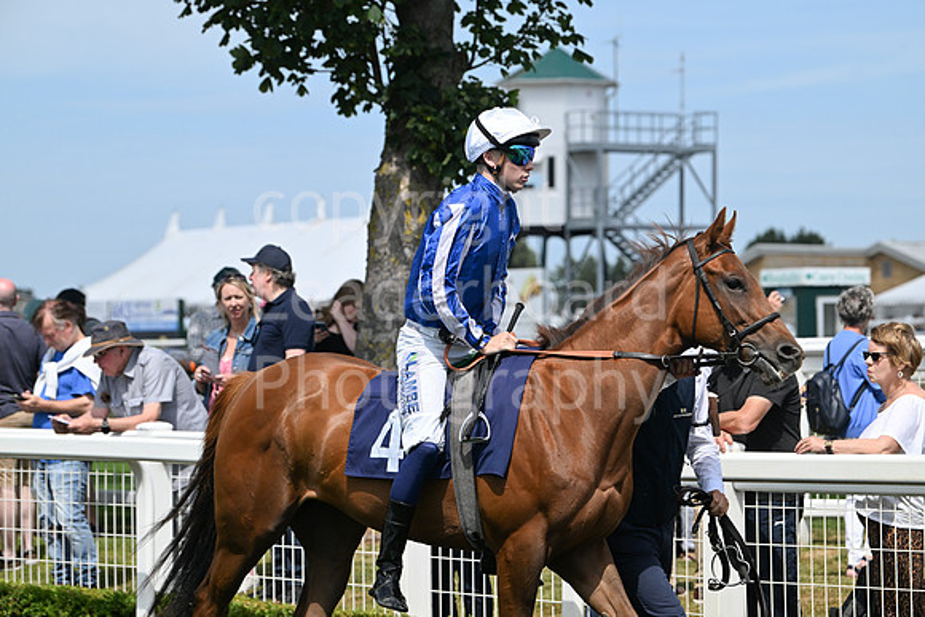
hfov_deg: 15.2
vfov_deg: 10.2
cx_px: 462
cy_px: 308
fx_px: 3469
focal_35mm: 135
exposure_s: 1/3200
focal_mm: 135
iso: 400
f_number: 5.6
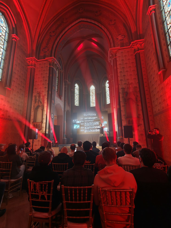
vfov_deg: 94.5
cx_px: 86
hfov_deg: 78.1
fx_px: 105
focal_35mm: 16
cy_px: 114
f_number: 2
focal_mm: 2.31
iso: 1000
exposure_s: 1/9
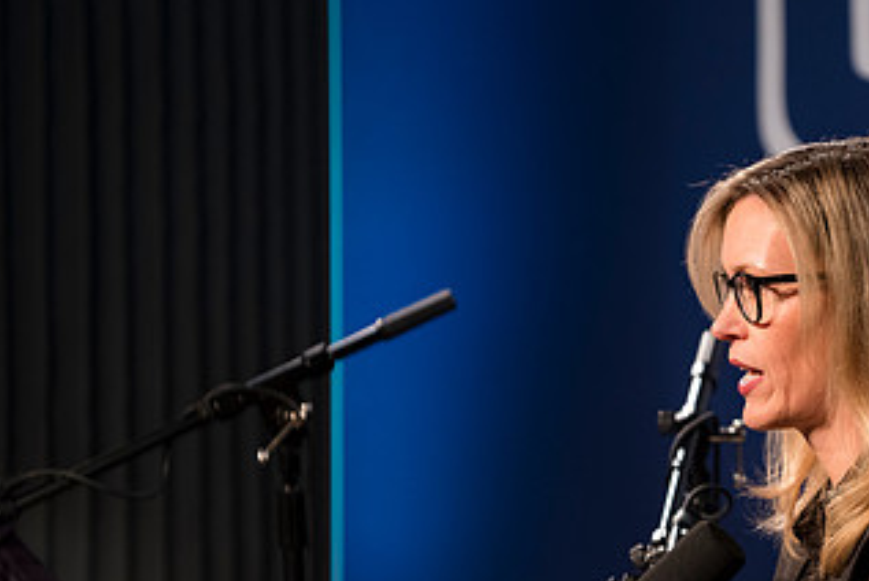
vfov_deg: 3.6
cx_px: 815
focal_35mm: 388
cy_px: 365
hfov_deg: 5.3
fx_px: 9374
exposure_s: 1/125
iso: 1250
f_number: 2.8
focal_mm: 200
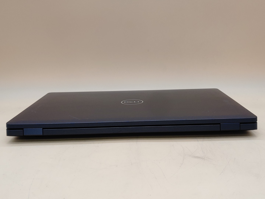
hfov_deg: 47.9
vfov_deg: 36.8
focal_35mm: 39
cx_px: 132
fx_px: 299
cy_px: 100
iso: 50
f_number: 1.8
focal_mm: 4.36
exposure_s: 1/117
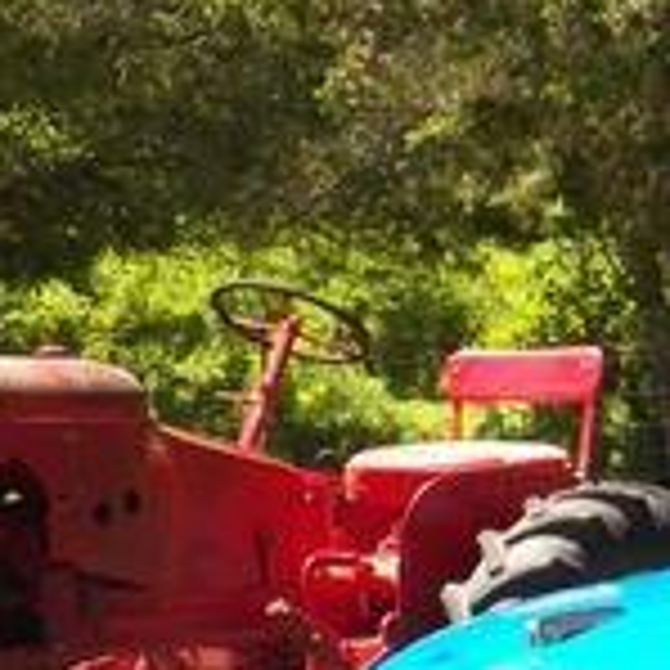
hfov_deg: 11.8
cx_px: 1322
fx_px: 2912
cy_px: 603
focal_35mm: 133
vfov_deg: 13.0
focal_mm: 6.3
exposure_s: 1/320
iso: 125
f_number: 4
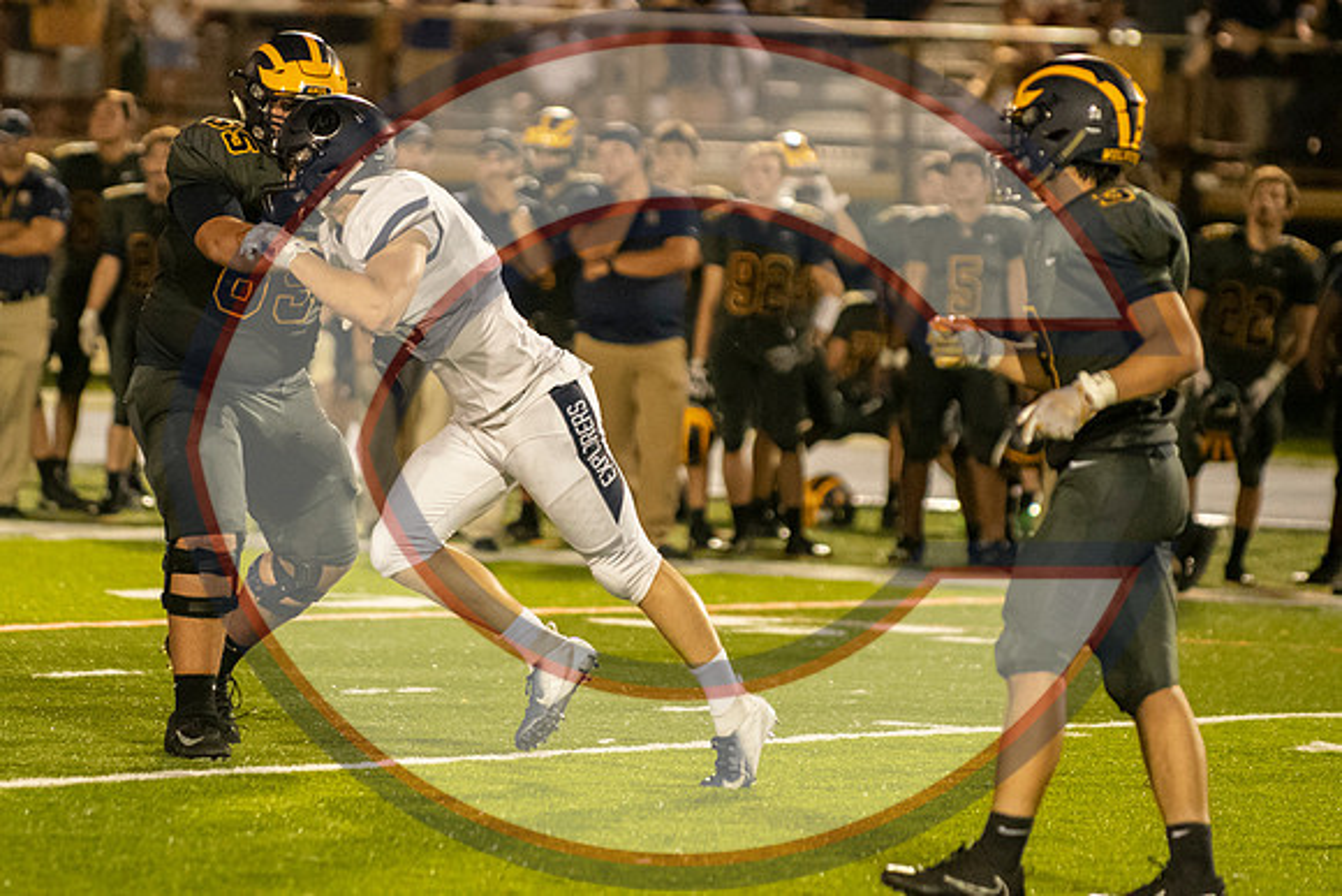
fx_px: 13979
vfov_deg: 3.7
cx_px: 511
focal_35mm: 375
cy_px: 336
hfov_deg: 5.5
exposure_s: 1/1250
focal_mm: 200
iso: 8000
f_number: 2.8
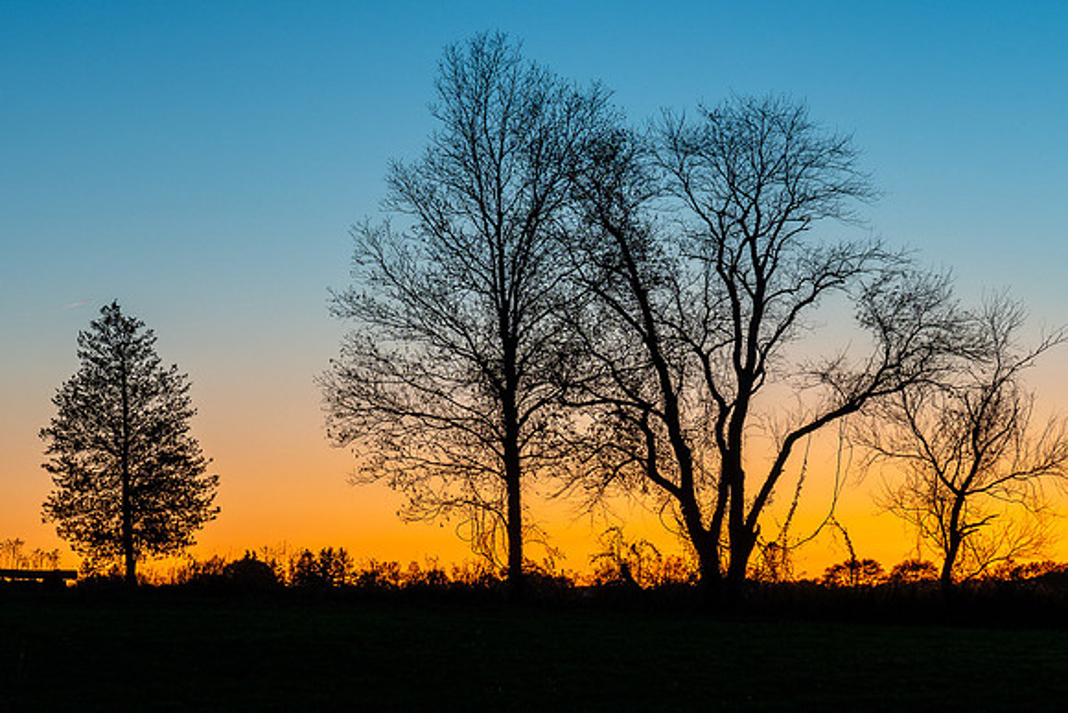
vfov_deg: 10.6
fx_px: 3850
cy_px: 371
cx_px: 516
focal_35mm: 130
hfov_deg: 15.8
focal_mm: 60
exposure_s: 1/1.25
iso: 64
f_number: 7.1
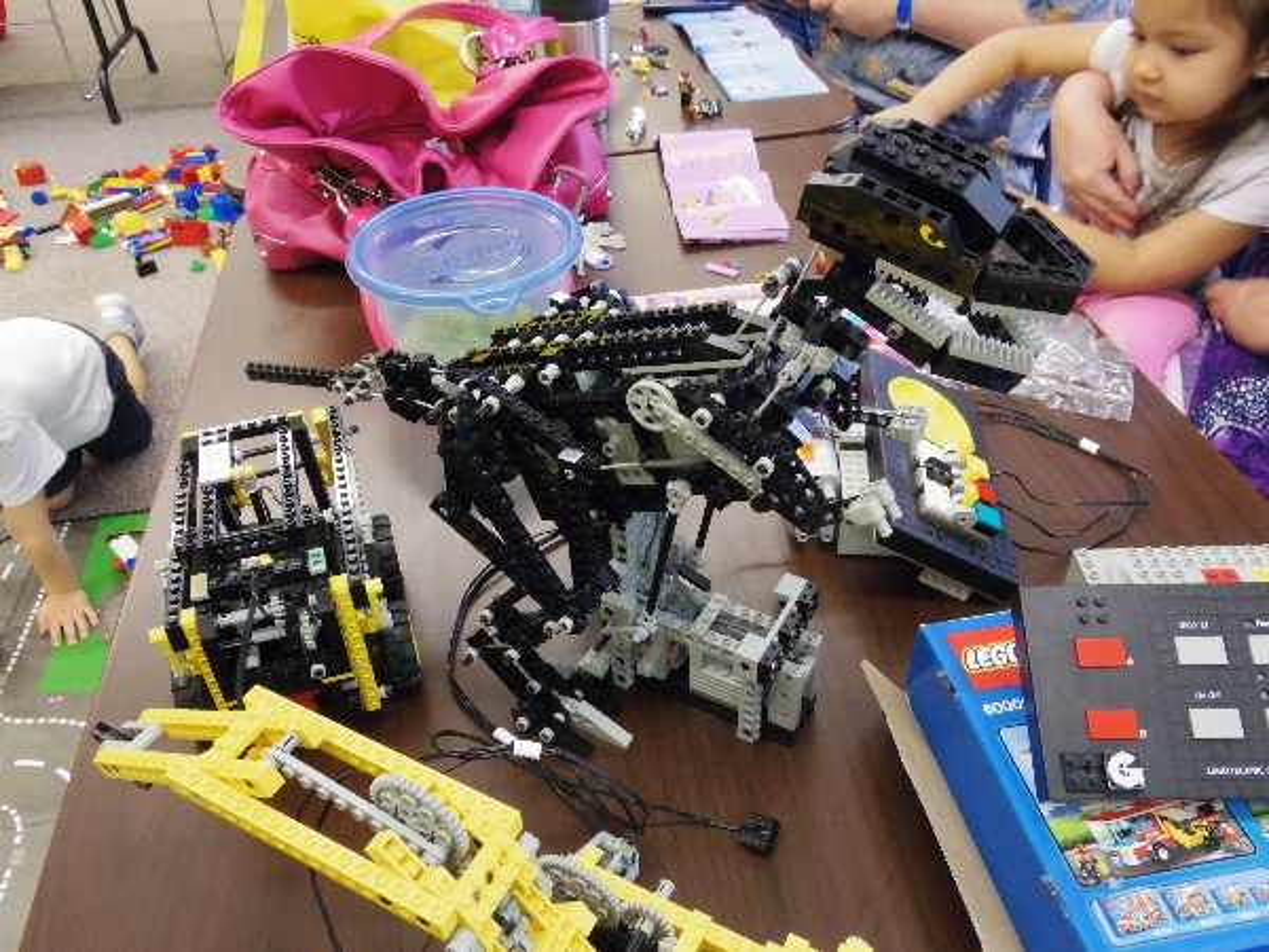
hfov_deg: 63.4
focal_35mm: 28
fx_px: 1026
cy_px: 476
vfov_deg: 49.7
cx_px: 634
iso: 1250
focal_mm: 5.1
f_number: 4.5
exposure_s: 1/50
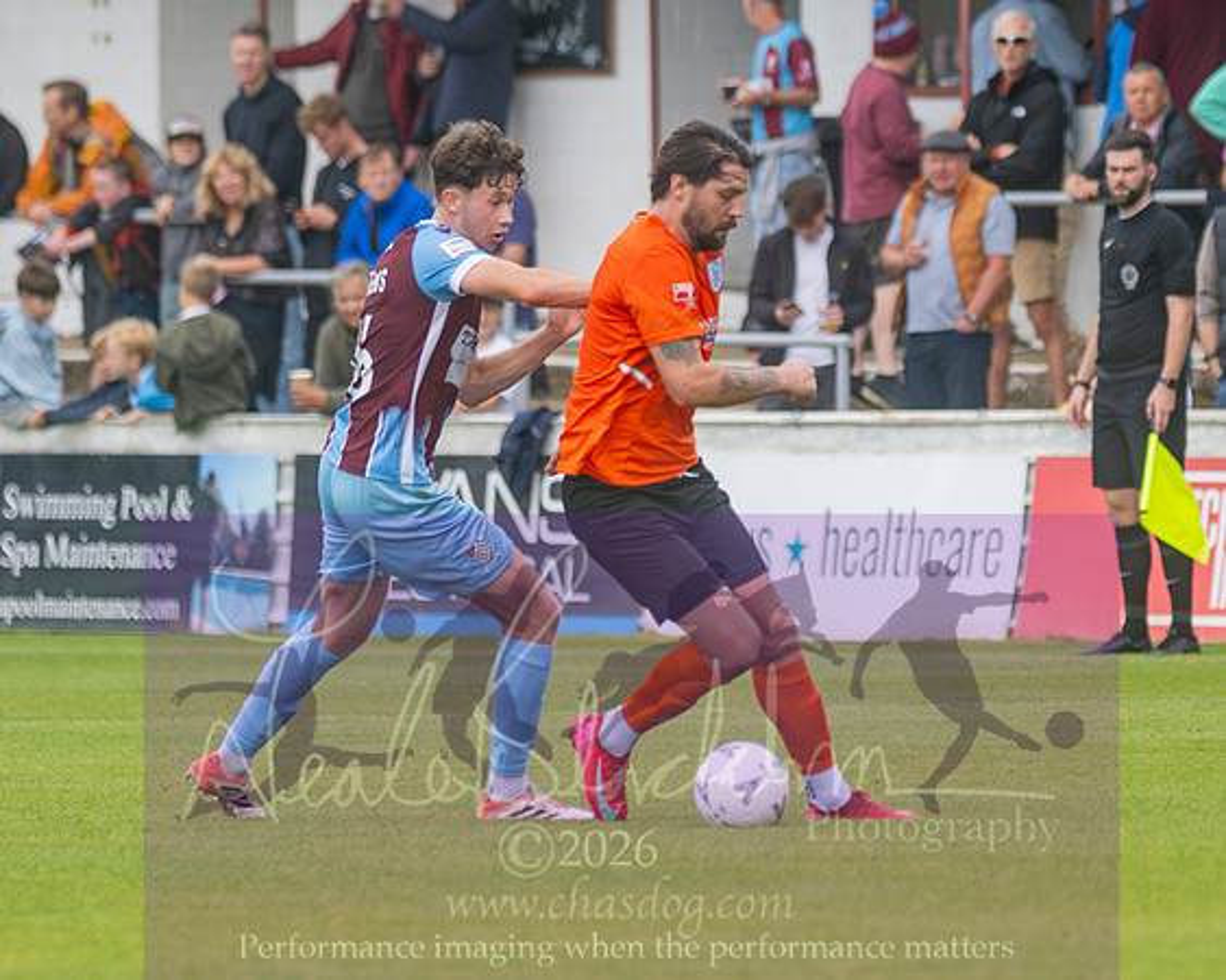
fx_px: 23823
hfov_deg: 2.9
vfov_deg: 2.4
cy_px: 390
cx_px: 679
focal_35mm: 657
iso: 250
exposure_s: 1/1250
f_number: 2.8
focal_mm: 195
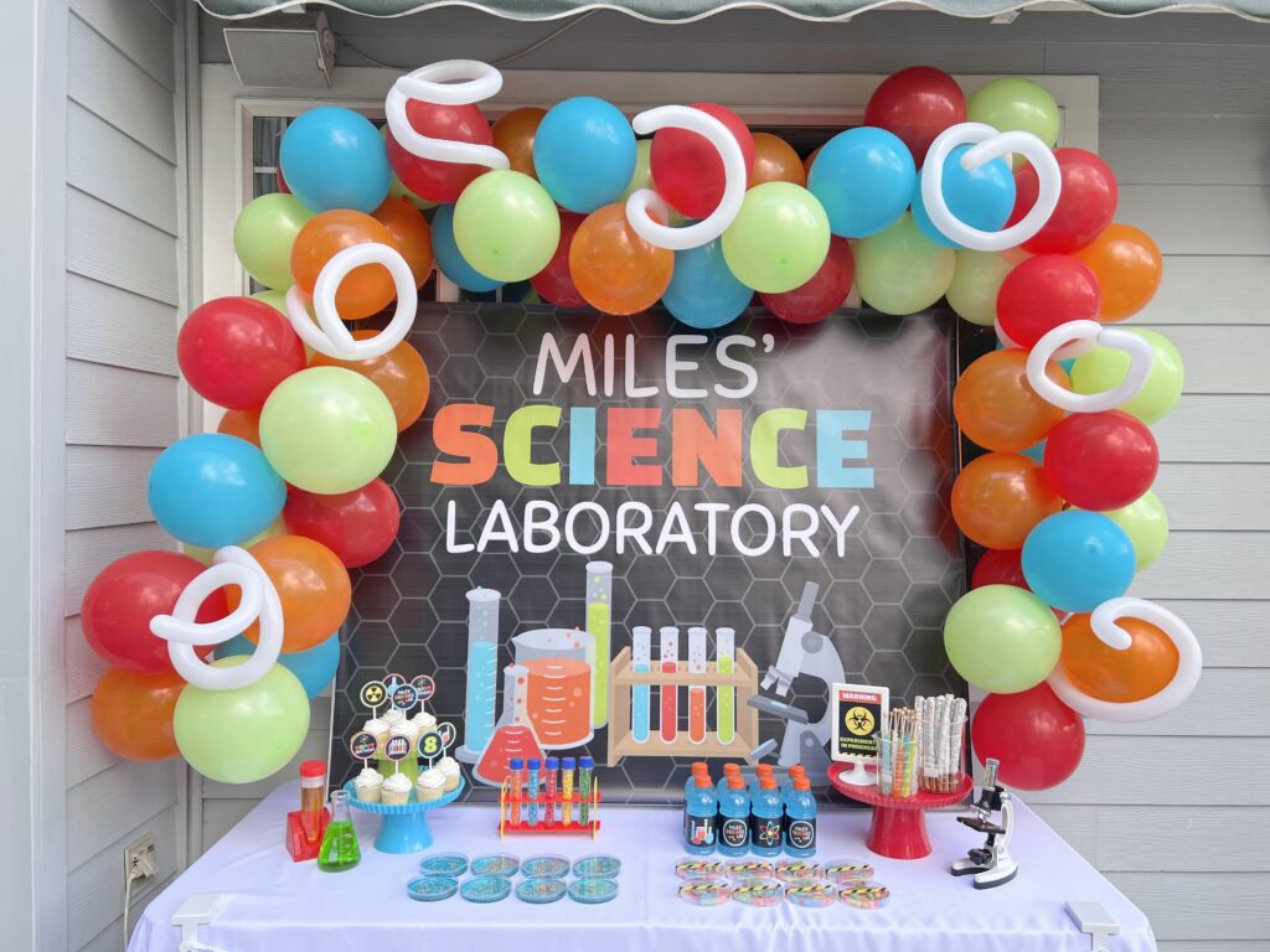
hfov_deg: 67.3
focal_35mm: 26
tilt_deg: -0.7
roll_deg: -0.6
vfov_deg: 53.1
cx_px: 635
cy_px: 476
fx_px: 954
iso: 50
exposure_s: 1/170
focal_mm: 5.7
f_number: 1.5
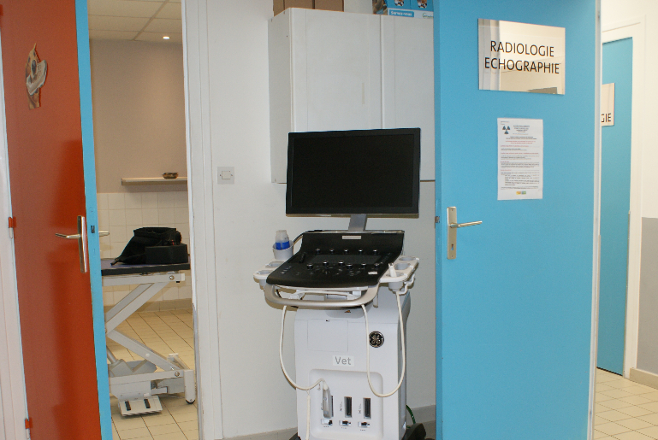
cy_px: 278
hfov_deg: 49.3
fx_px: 714
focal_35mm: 39
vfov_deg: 34.1
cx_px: 376
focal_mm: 20
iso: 400
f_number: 5.6
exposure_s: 1/60
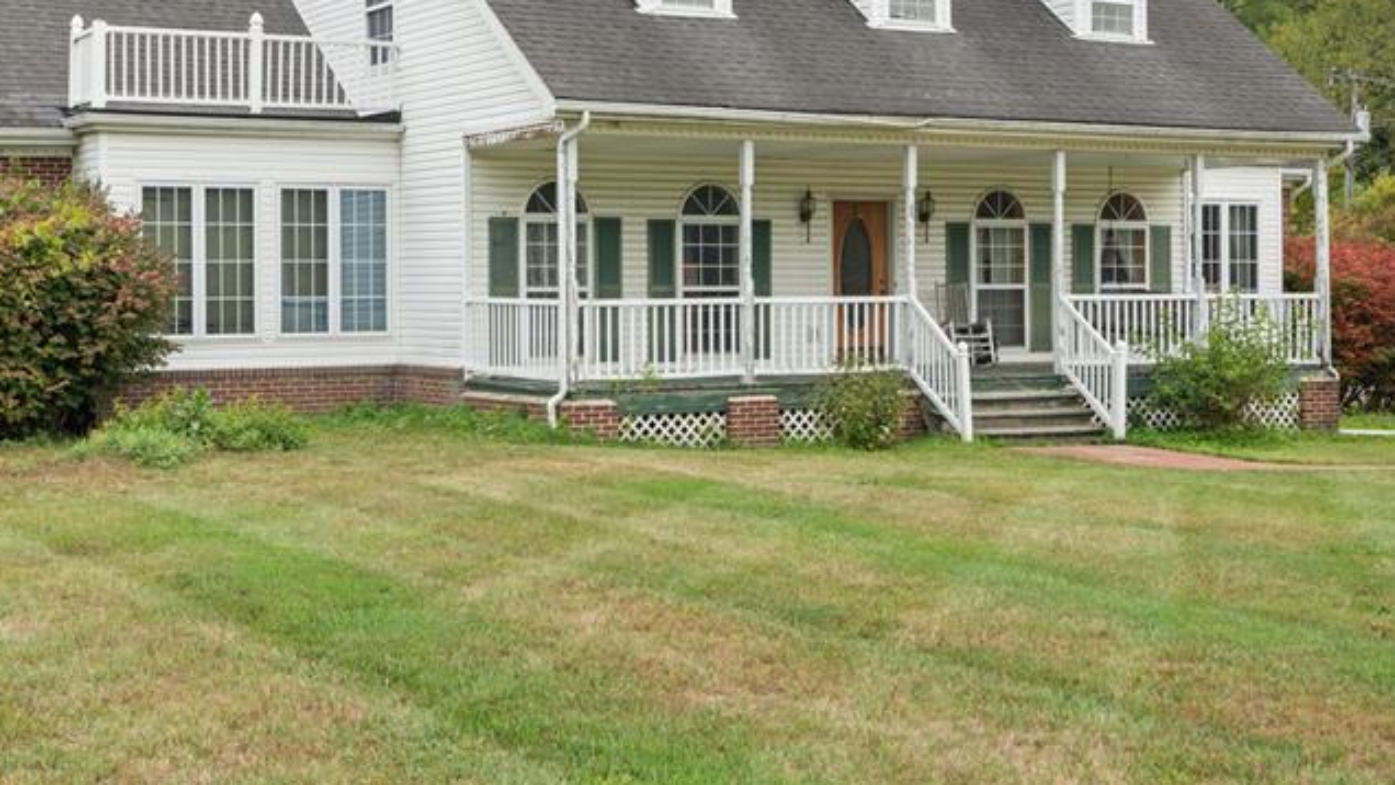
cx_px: 599
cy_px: 283
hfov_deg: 35.4
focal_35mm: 59
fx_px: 2183
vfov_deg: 20.3
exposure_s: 1/60
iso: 400
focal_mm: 35
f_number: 8
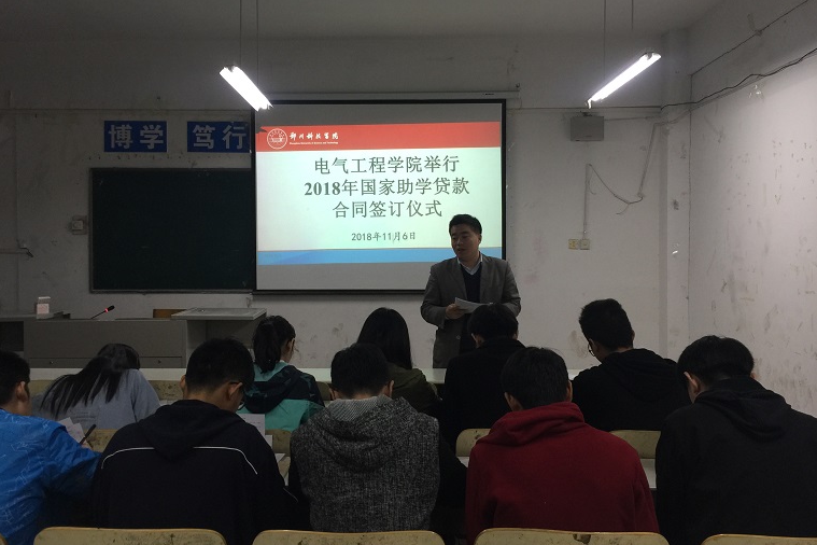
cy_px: 259
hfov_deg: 60.3
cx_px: 400
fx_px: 703
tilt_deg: -1.2
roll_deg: -0.8
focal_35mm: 31
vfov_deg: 42.3
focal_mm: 4.15
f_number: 2.2
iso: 50
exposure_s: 1/17
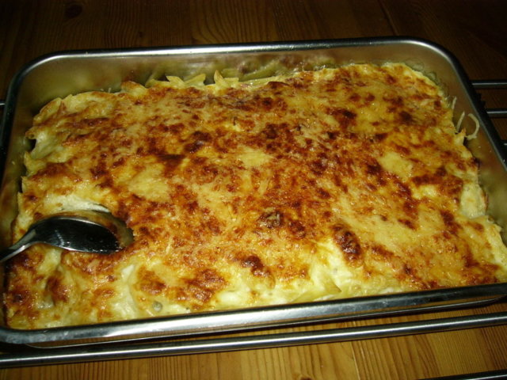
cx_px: 254
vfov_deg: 40.7
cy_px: 190
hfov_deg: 52.6
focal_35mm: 35
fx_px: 513
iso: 100
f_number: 2.8
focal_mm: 5.8
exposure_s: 1/60
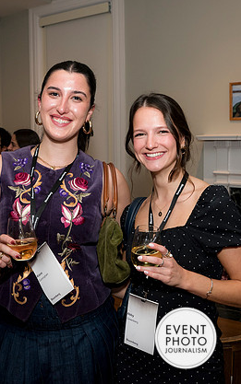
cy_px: 179
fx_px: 441
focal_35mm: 42
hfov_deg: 30.5
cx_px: 97
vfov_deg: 47.1
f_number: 5
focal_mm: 24
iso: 800
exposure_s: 1/125
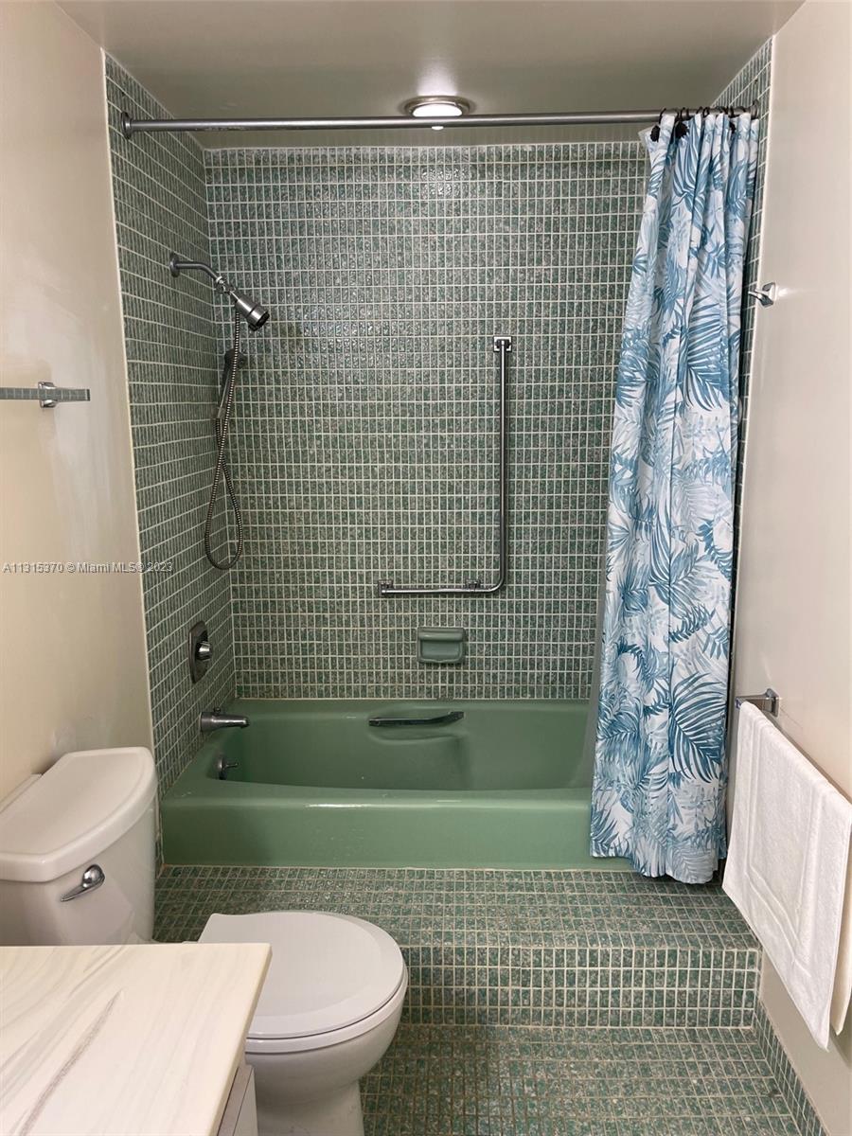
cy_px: 568
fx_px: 853
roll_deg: +0.0
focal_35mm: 26
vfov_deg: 67.3
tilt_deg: -10.7
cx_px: 426
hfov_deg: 53.1
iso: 100
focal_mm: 5.1
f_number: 1.6
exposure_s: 1/120
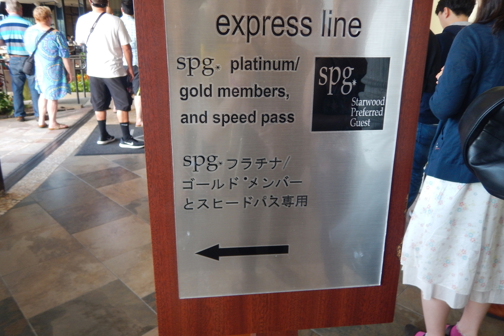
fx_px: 364
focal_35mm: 26
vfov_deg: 49.5
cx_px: 252
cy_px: 150
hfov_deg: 69.4
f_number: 2.8
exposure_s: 1/40
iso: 125
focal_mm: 4.3
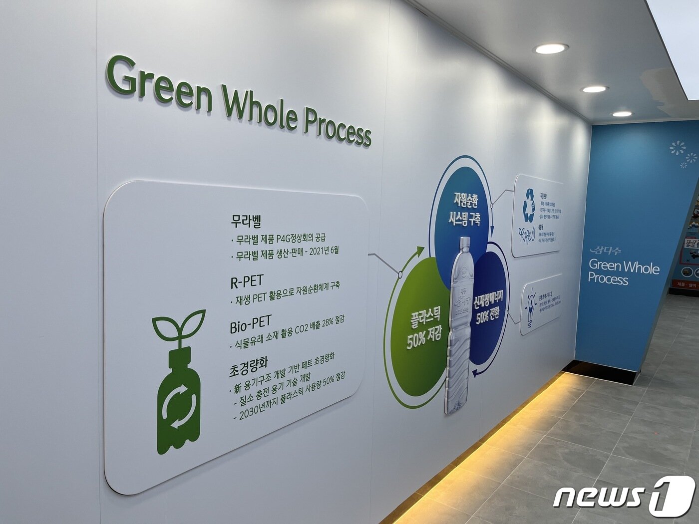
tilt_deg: -5.1
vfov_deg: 53.1
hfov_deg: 67.3
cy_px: 262
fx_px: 525
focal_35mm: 26
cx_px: 350
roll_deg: -2.2
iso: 50
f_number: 1.6
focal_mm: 5.1
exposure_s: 1/196
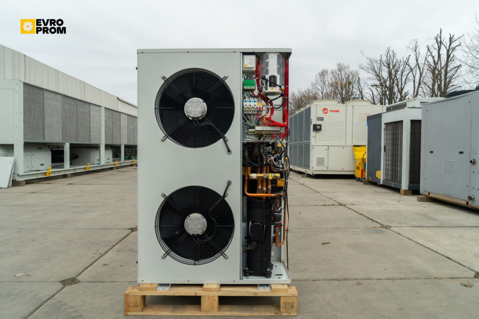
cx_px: 240
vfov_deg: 53.1
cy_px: 160
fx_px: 319
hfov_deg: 73.7
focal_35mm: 24
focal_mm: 24
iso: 250
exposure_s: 1/80
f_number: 10
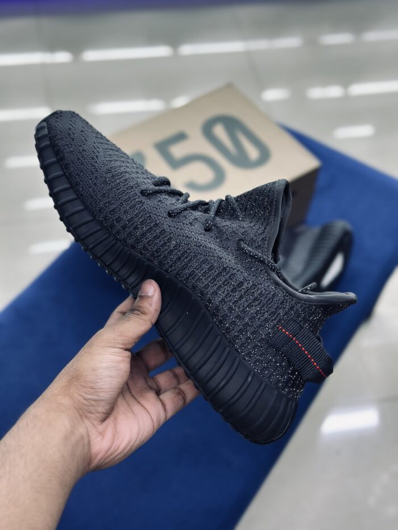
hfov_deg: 30.3
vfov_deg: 39.7
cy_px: 265
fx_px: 736
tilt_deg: -51.8
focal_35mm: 48
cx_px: 199
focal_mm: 6.86
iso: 100
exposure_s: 1/100
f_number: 1.78
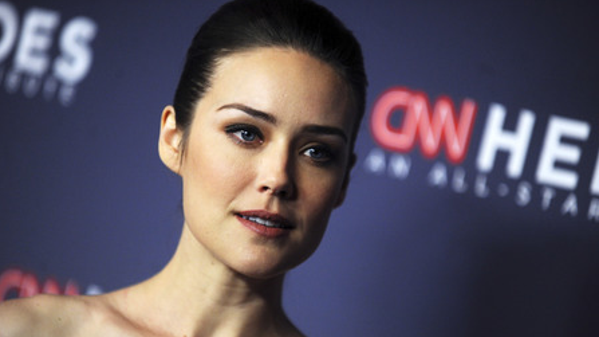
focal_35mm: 211
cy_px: 185
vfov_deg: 5.7
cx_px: 300
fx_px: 3350
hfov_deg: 10.2
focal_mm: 200
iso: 1600
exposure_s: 1/200
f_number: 2.8
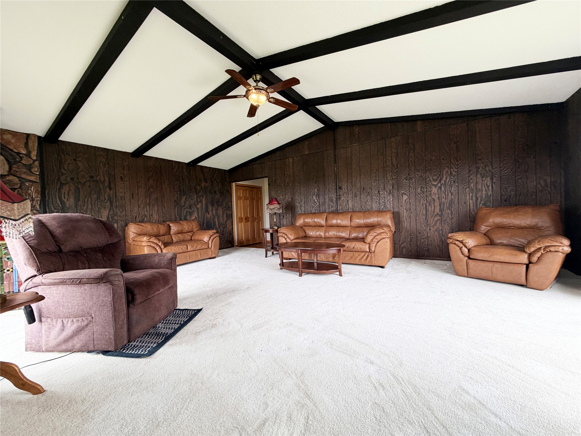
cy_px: 218
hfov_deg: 102.1
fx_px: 235
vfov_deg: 85.7
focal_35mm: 14
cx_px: 290
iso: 125
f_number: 2.2
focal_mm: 2.22
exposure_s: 1/120
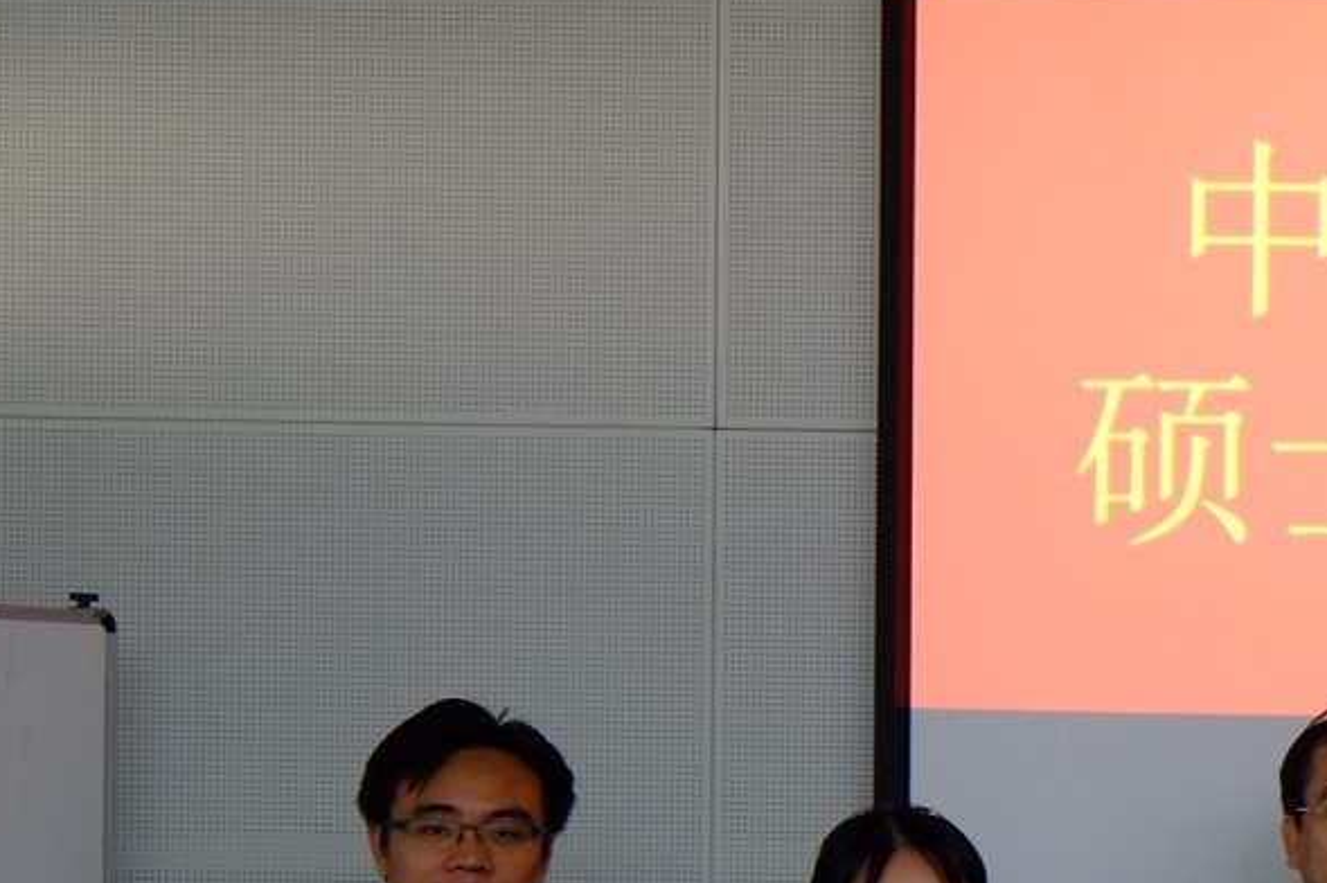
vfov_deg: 6.5
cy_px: 960
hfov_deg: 9.5
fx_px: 7773
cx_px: 1856
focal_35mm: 211
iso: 640
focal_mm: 46.3
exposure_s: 1/40
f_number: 4
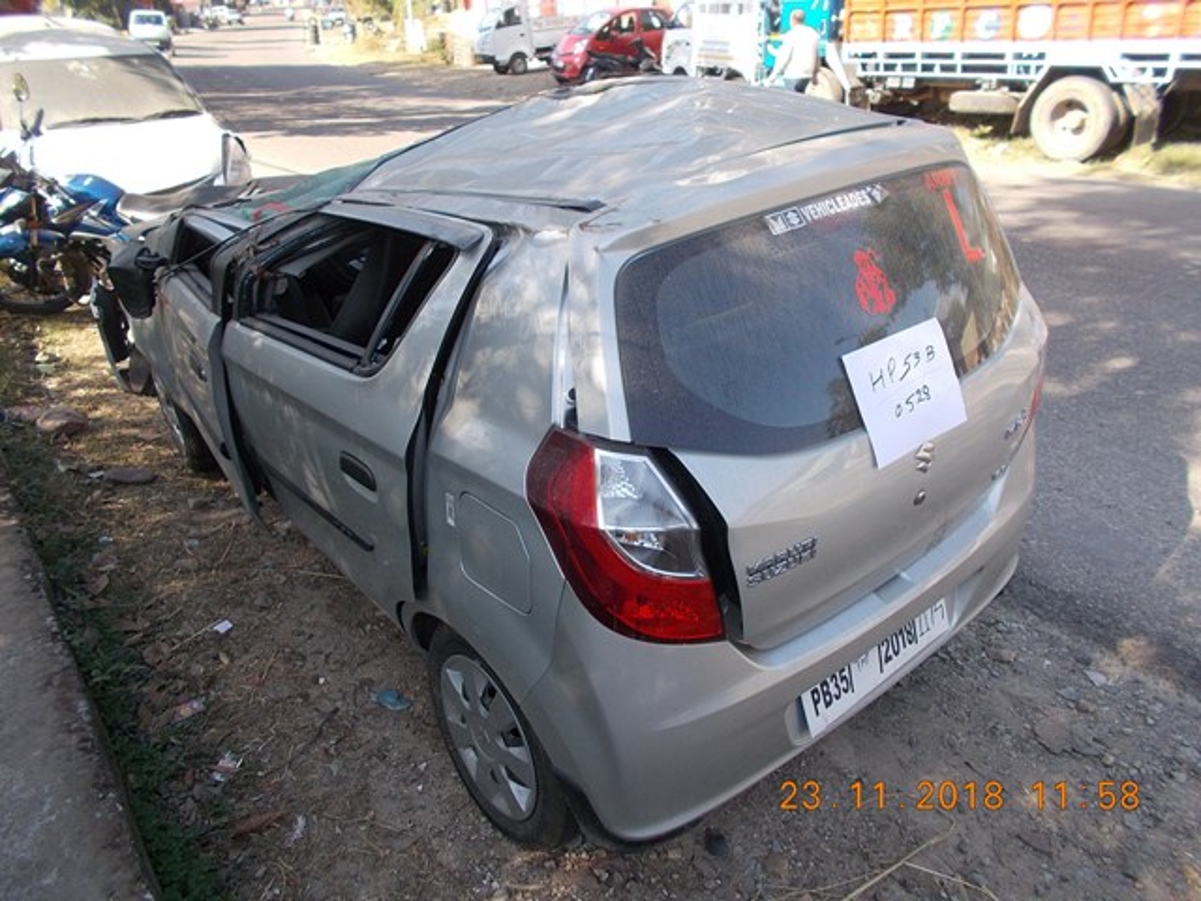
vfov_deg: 53.1
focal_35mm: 26
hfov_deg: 67.3
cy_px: 450
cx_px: 600
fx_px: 902
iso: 125
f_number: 3.2
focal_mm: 4.6
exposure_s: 1/250
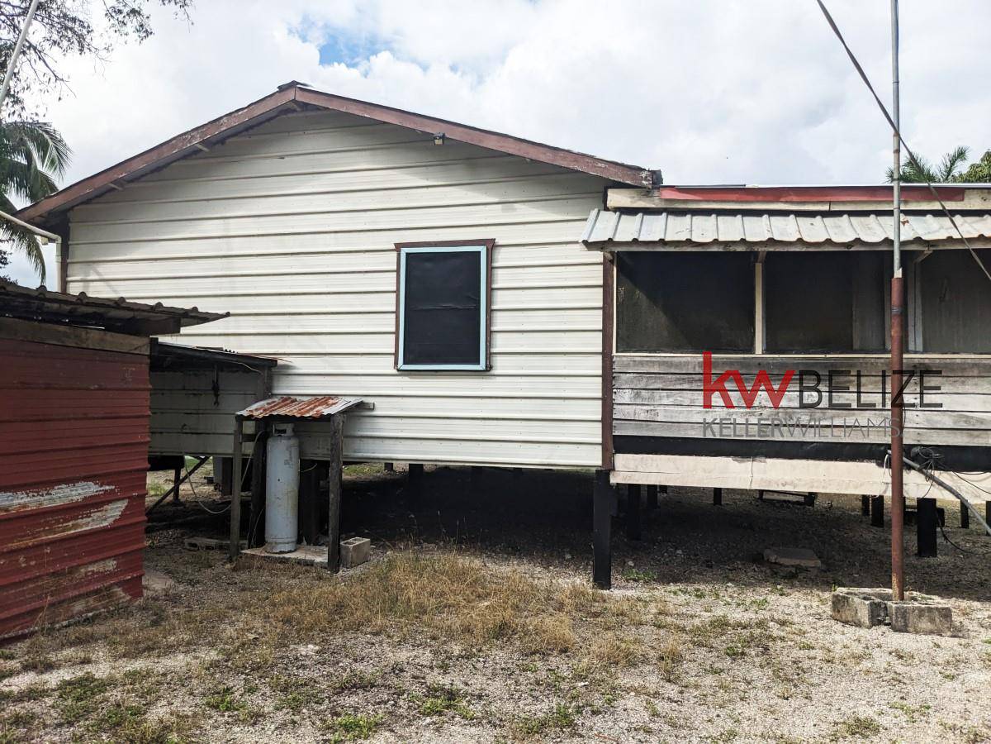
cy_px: 372
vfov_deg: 51.4
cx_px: 496
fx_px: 773
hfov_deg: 65.3
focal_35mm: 27
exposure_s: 1/4695
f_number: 1.73
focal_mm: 4.38
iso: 71
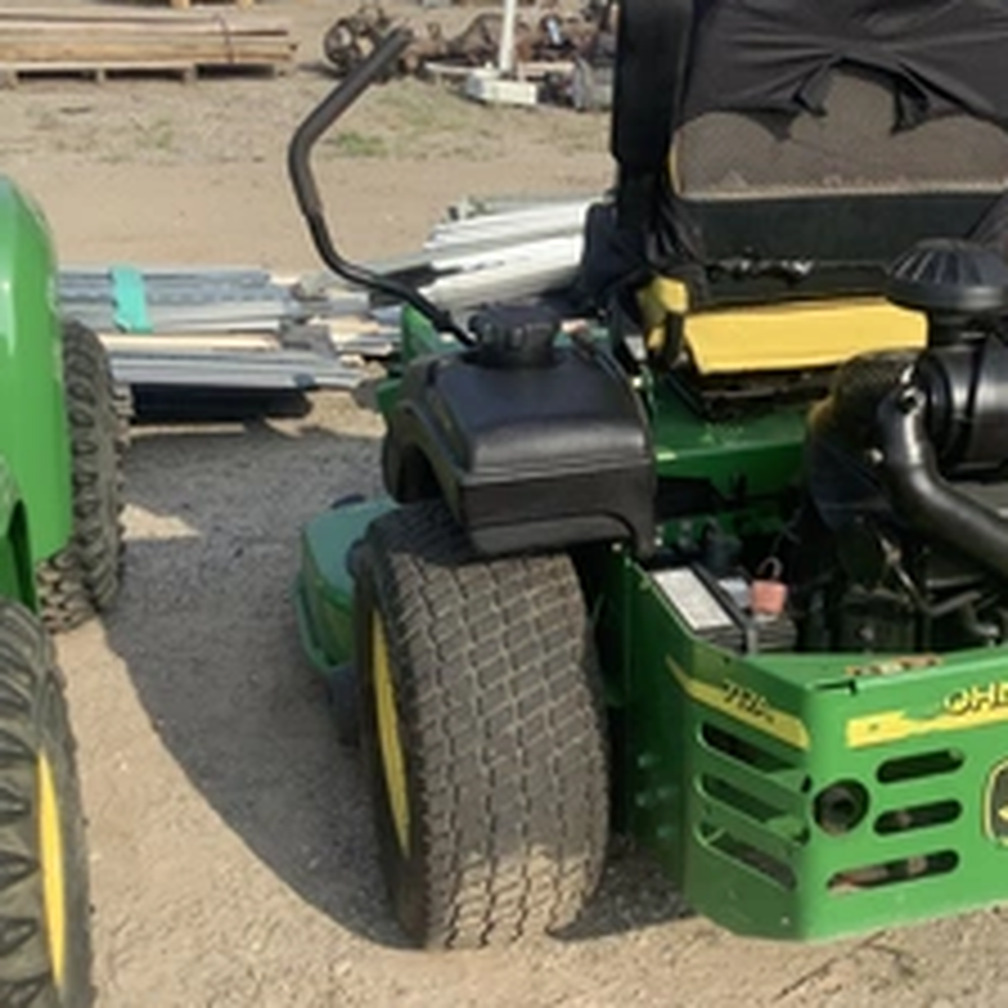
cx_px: 855
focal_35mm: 49
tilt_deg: -17.3
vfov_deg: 34.6
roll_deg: -1.3
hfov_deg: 33.3
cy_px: 441
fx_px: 1614
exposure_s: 1/637
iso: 25
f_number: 2.4
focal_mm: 3.3
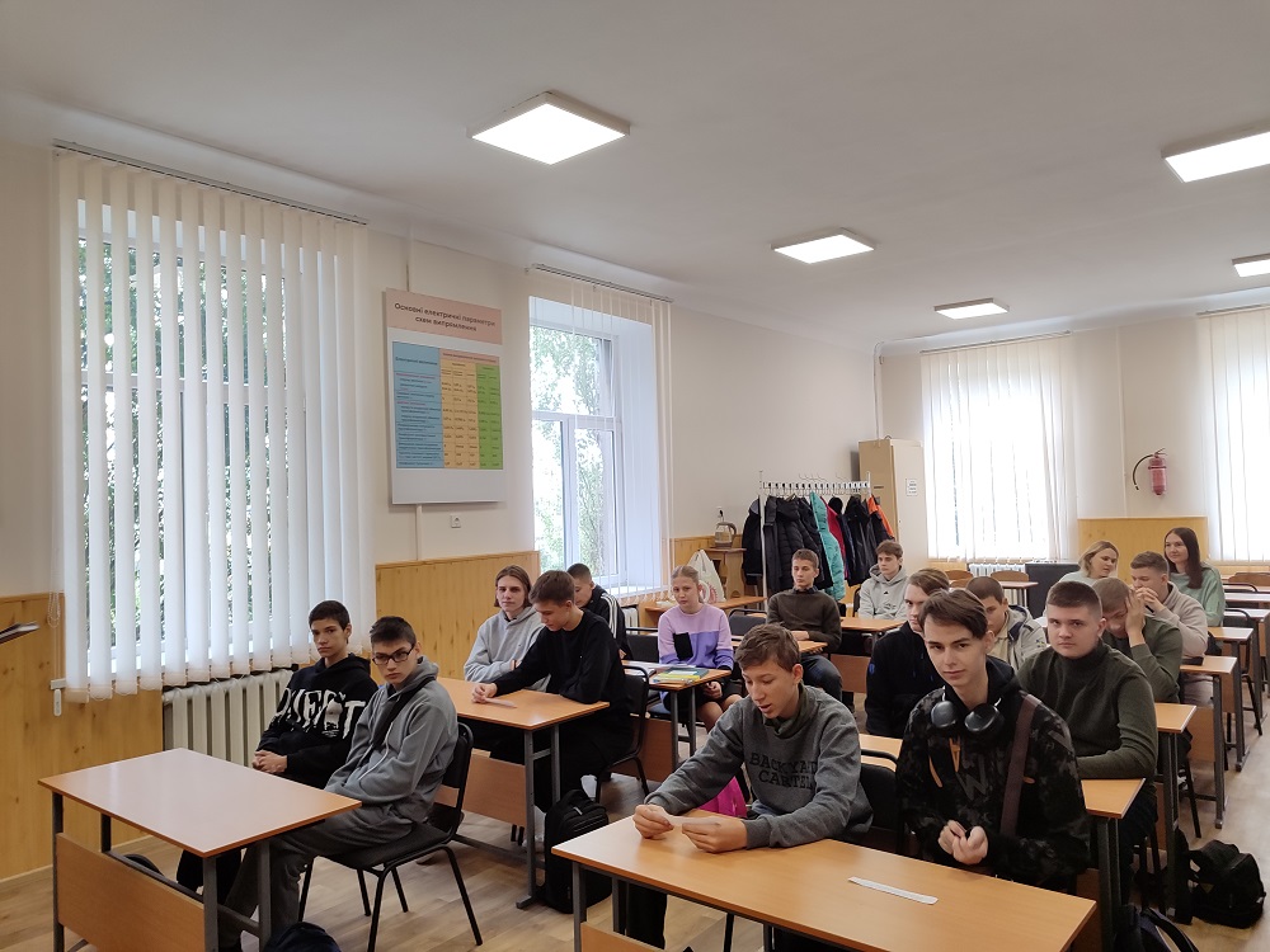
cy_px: 476
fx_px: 917
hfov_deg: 69.4
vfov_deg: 54.9
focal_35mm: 25
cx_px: 635
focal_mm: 5.95
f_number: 1.89
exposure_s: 1/33
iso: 185
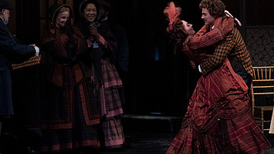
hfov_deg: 7.3
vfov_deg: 4.1
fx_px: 2151
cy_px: 37
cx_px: 221
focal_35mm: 296
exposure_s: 1/400
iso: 16000
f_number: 13
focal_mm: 173
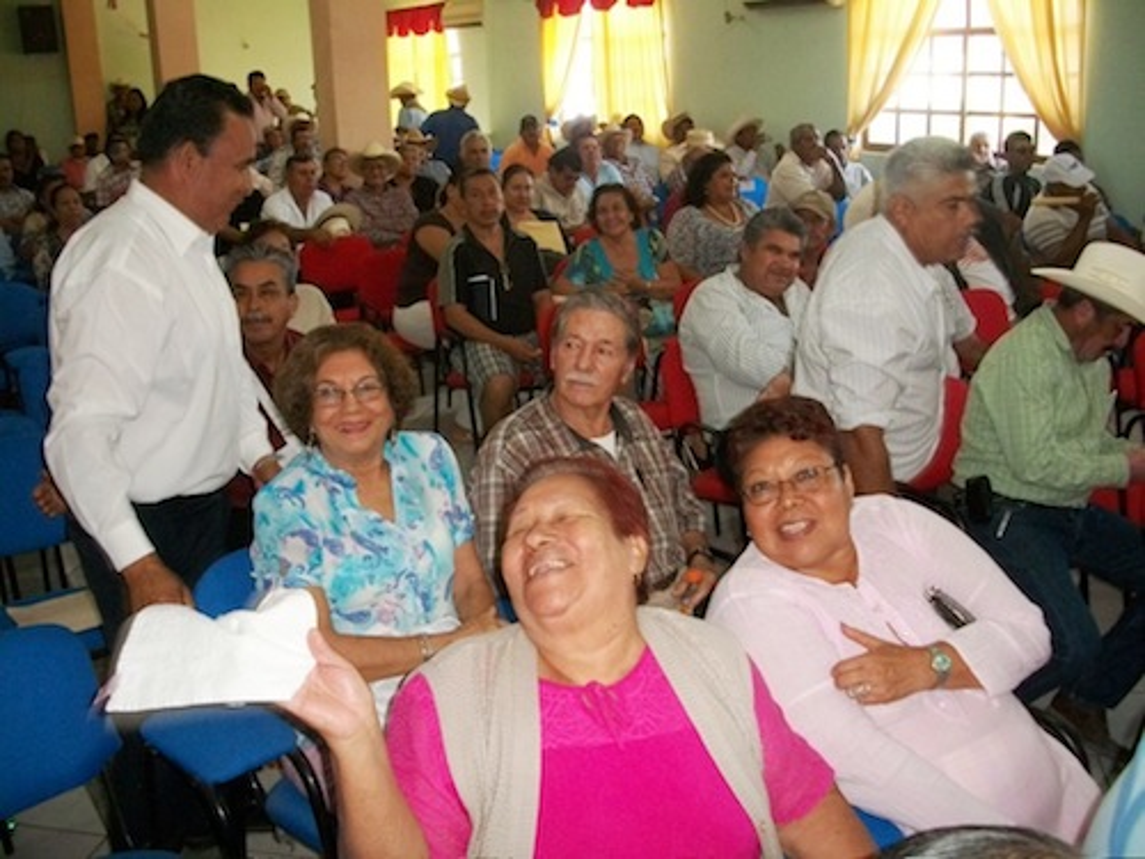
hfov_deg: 52.6
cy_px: 430
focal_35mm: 35
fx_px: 1158
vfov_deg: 40.7
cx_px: 572
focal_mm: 6.3
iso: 200
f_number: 3.1
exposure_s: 1/60
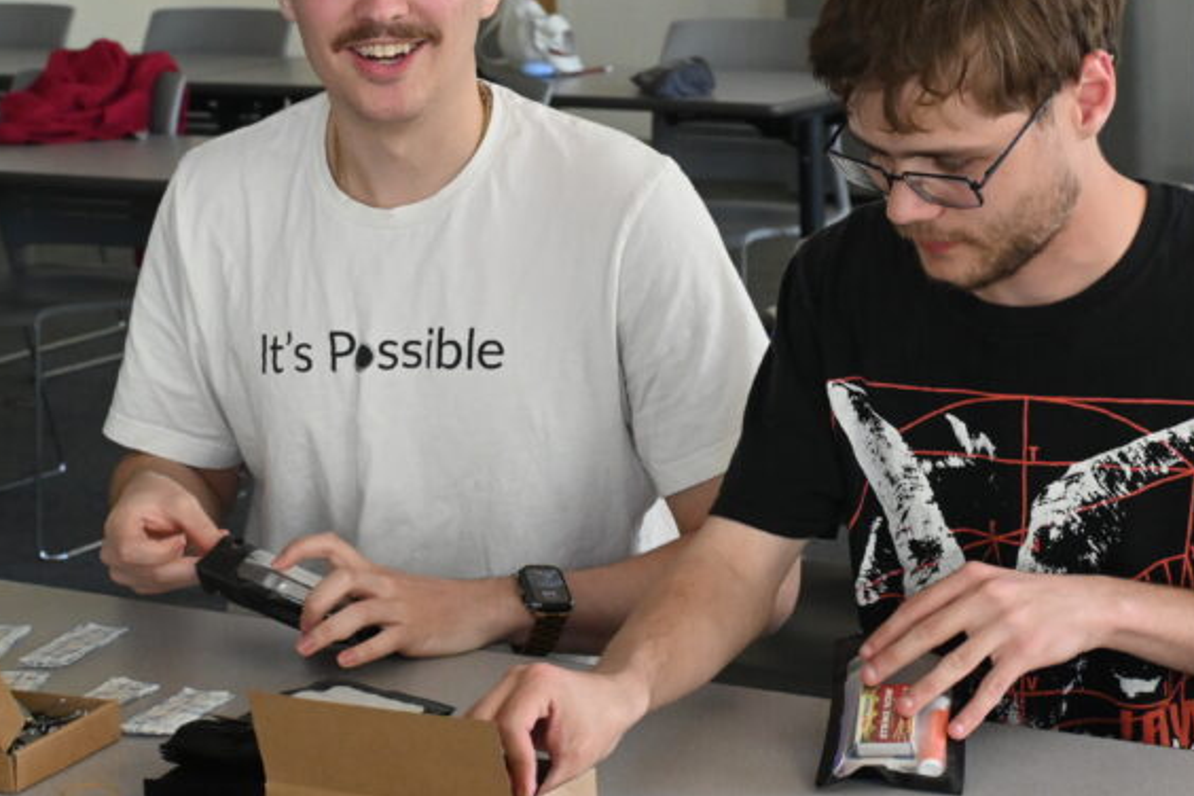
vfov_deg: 15.2
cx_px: 644
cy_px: 287
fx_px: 2982
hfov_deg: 22.6
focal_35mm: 90
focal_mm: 33
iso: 2200
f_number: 5
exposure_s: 1/125
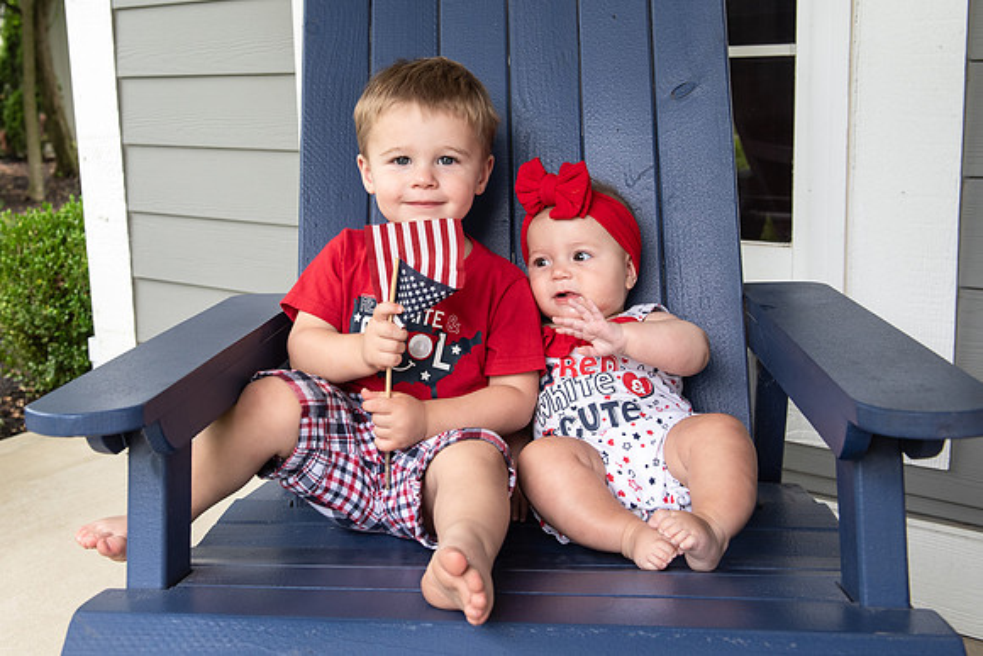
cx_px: 345
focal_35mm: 45
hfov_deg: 43.3
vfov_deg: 29.9
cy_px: 255
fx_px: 1223
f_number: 5.6
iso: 400
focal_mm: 34
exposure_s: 1/100
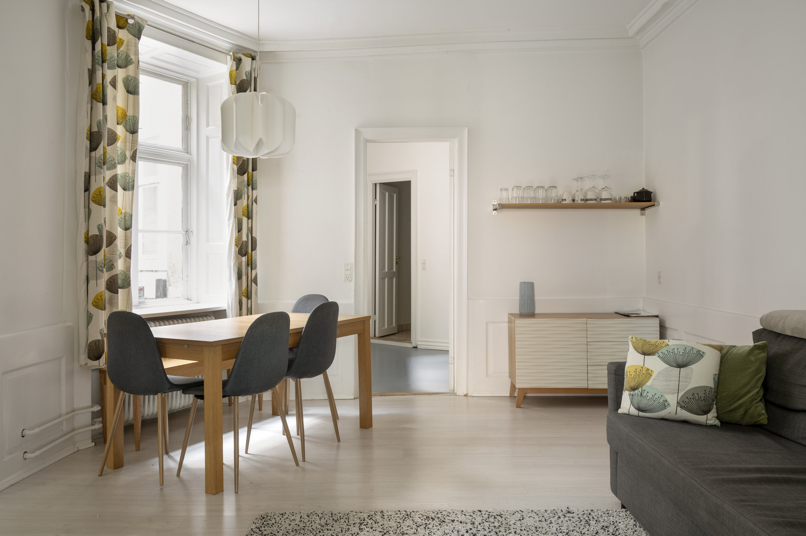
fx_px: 649
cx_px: 403
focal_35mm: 29
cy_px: 268
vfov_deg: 44.9
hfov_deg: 63.7
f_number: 11
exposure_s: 15
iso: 100
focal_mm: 29
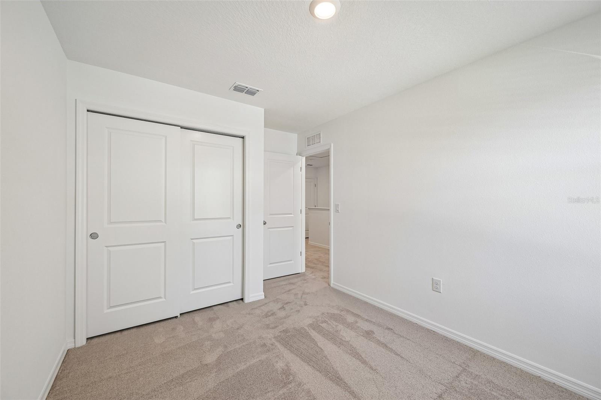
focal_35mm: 14
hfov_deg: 104.3
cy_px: 200
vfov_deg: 81.2
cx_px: 300
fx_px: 234
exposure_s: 1/40
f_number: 8
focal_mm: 14
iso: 400
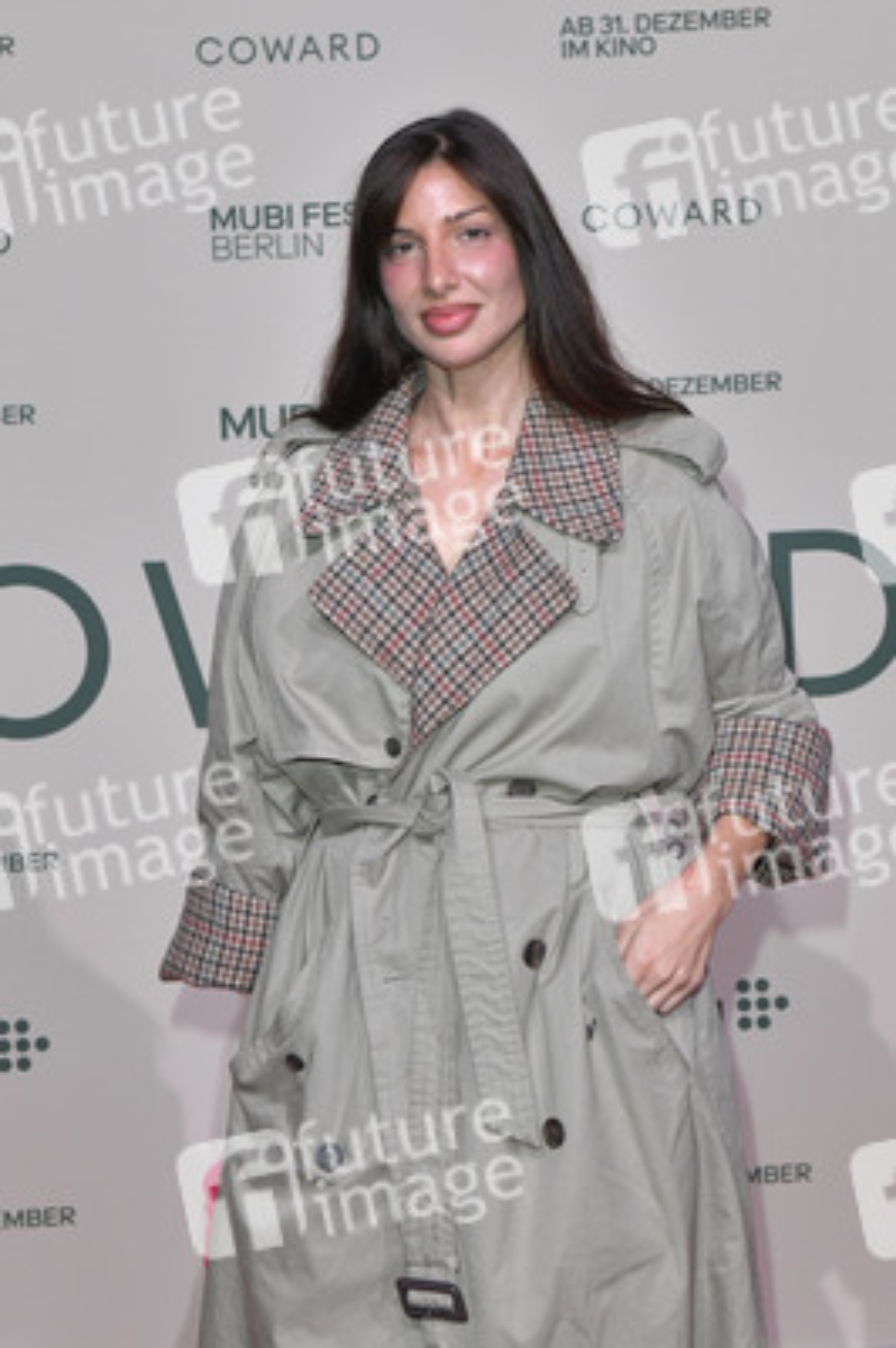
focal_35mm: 56
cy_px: 674
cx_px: 448
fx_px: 2094
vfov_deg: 35.7
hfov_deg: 24.2
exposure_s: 1/250
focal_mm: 56
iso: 2500
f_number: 6.3
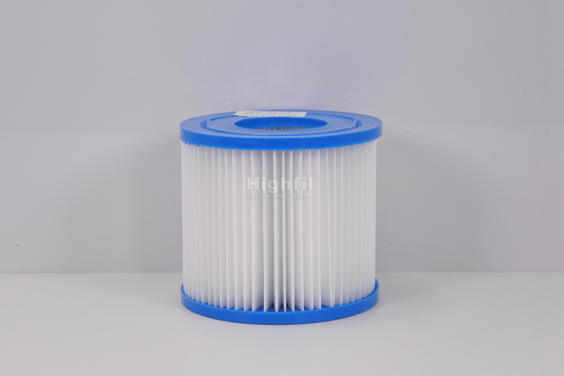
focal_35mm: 90
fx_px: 1410
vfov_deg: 15.2
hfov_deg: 22.6
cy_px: 188
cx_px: 282
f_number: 5.6
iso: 200
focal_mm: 33.6
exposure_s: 1/125
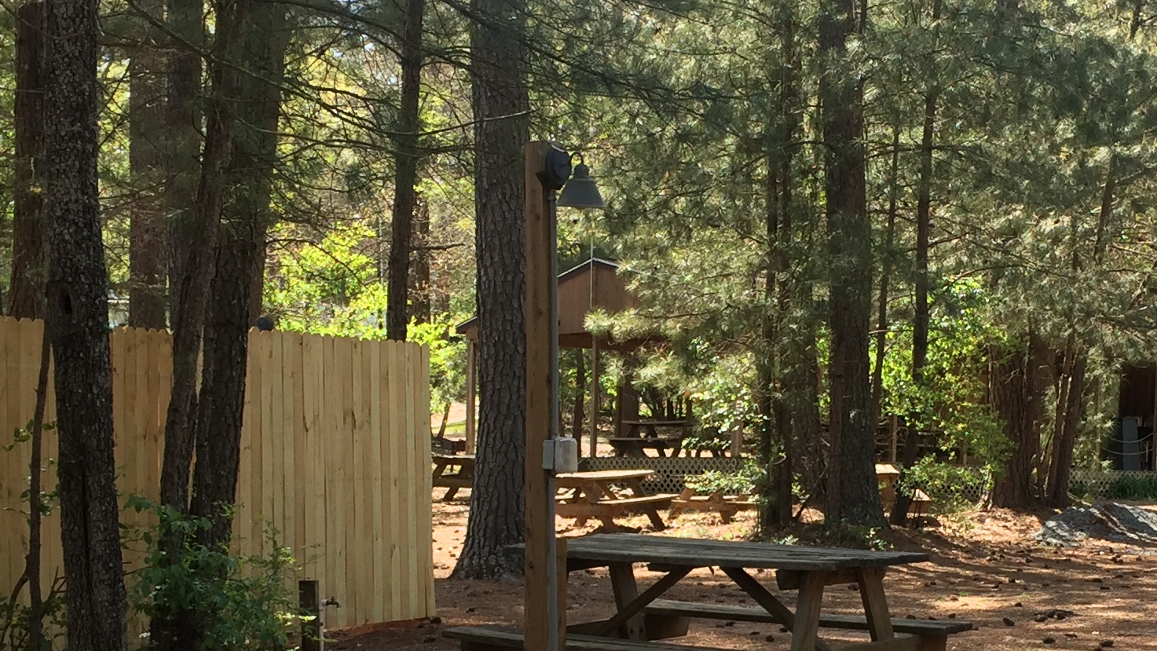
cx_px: 675
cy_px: 631
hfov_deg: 30.1
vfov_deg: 16.9
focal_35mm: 70
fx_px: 2148
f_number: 2.2
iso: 32
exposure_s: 1/321
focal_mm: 4.15
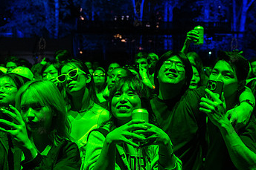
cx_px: 138
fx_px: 306
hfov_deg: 45.4
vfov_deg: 31.2
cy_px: 85
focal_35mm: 43
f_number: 2.8
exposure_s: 1/125
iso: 6400
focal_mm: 24
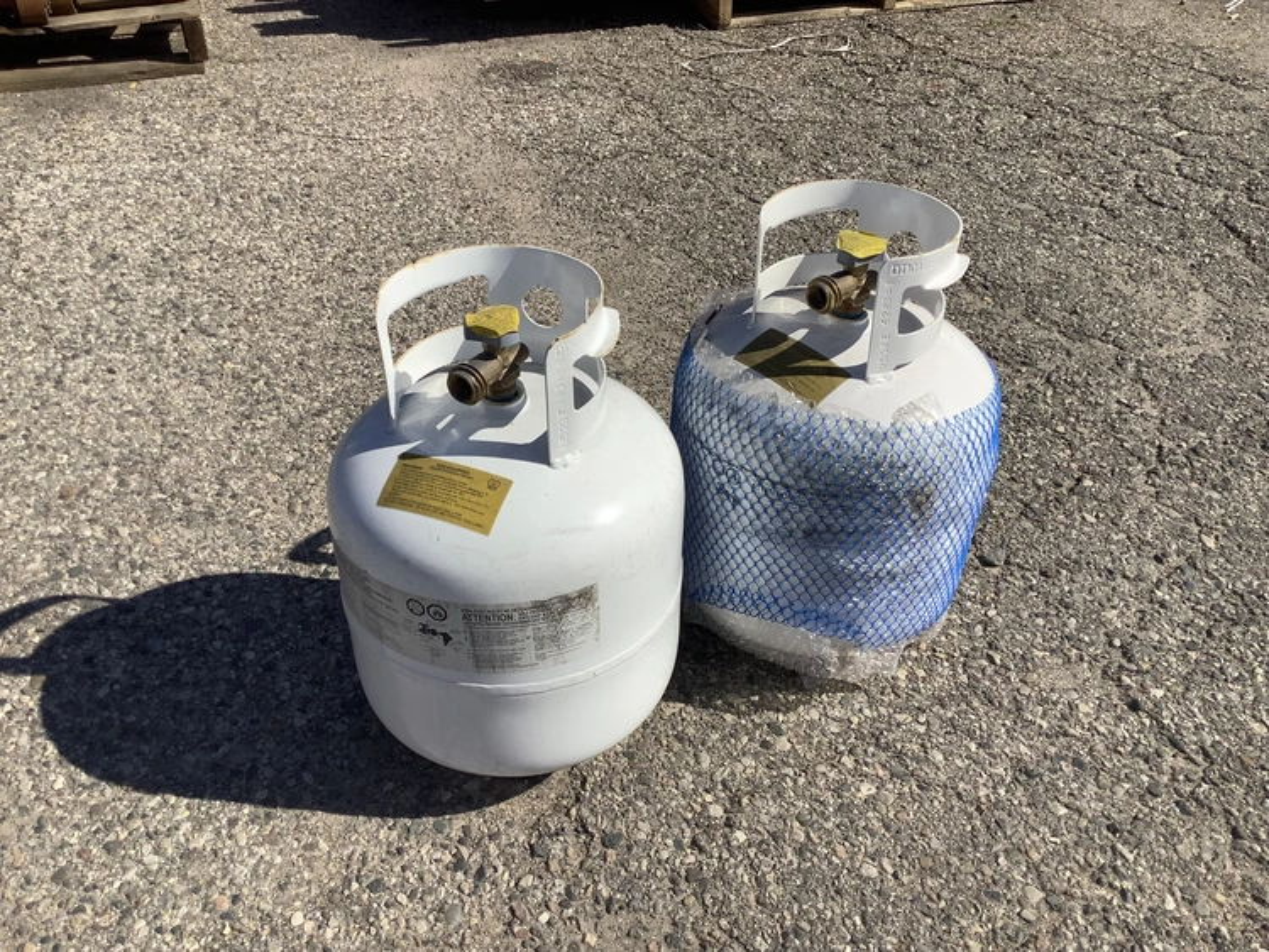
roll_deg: -1.3
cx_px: 634
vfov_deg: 45.5
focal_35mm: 31
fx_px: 1137
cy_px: 476
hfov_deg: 58.3
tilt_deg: -37.0
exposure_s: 1/2551
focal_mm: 3.3
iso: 25
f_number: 2.4
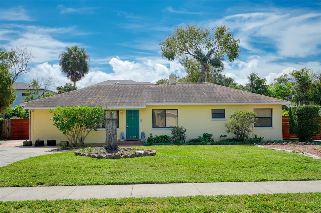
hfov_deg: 55.8
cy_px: 106
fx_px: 303
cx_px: 160
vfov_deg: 38.8
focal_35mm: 34
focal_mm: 34
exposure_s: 1/500
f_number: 11
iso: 400
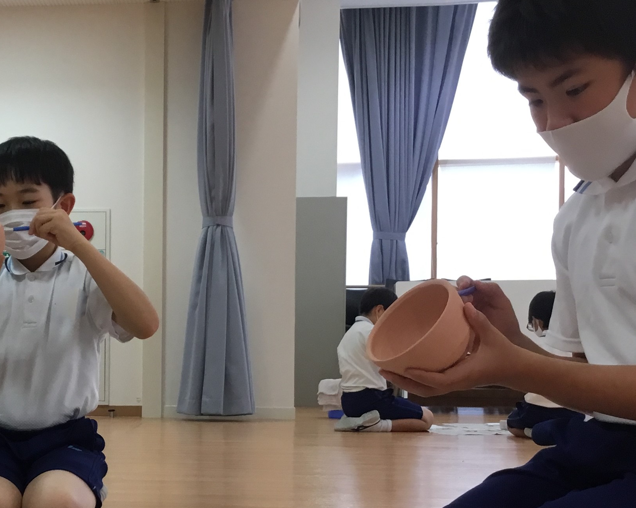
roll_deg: -0.8
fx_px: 1148
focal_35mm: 61
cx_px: 99
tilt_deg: +0.3
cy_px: 366
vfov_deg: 24.8
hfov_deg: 30.0
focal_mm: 3.3
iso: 25
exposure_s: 1/30
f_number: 2.4
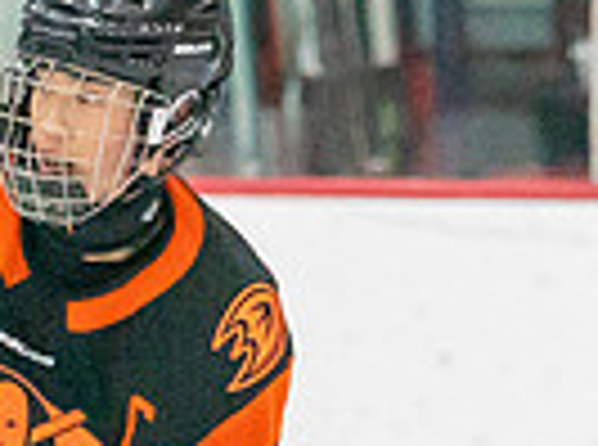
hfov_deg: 1.4
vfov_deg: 1.0
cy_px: 886
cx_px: 256
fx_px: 25343
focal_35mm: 1471
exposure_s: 1/1250
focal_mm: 200
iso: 3200
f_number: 2.8
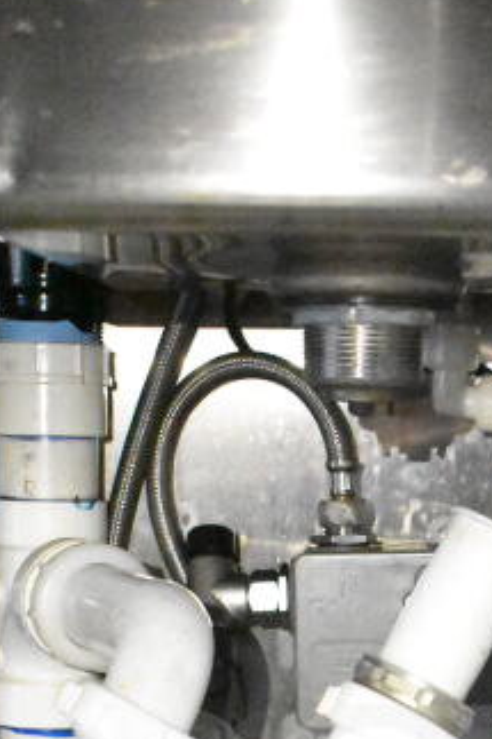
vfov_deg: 18.9
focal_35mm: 102
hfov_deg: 13.4
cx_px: 307
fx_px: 2093
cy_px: 885
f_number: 3.8
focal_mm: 24
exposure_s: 1/40
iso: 22800
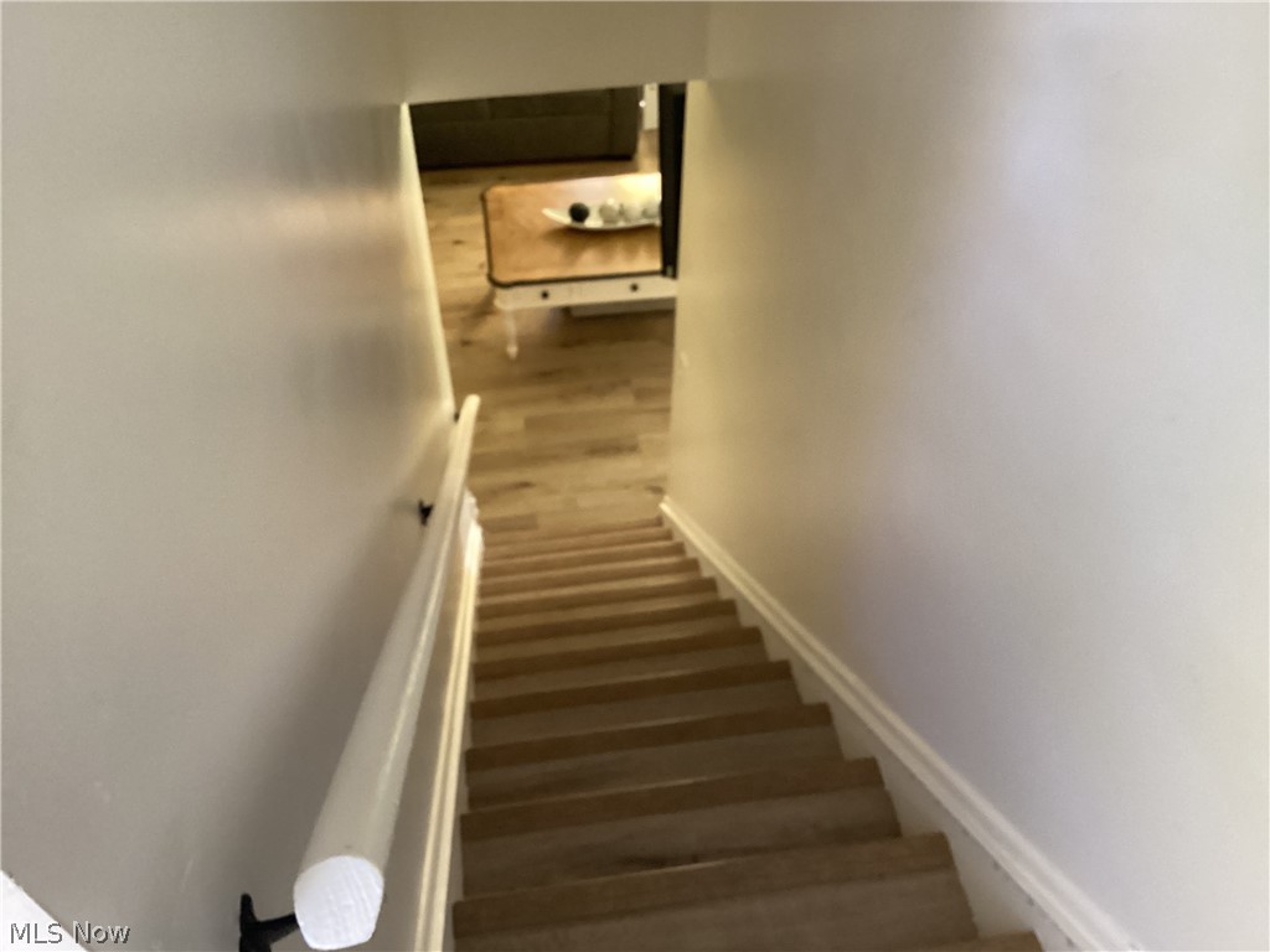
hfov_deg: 58.4
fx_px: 1137
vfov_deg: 45.4
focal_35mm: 31
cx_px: 635
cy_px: 476
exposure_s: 1/33
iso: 400
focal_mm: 3.3
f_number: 2.4
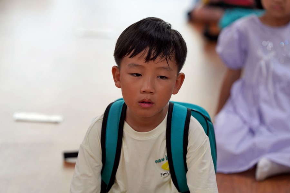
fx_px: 1490
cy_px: 96
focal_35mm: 185
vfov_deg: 7.4
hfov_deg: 11.1
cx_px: 145
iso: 1250
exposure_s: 1/200
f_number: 4
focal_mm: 185
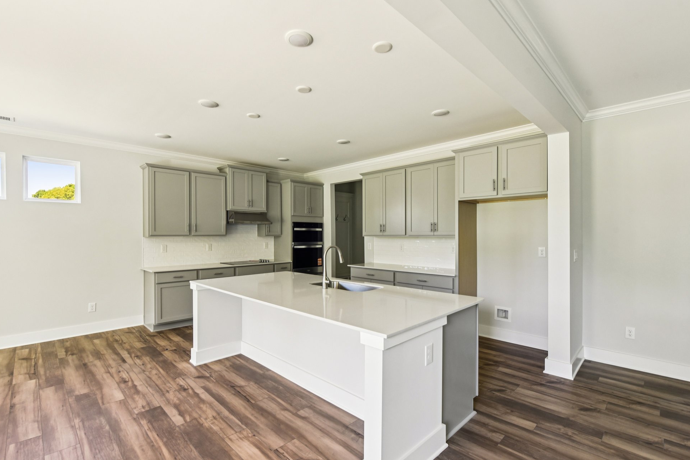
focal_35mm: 17
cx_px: 339
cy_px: 232
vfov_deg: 70.4
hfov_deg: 93.3
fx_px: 326
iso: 800
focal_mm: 16
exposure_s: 1/50
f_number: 8
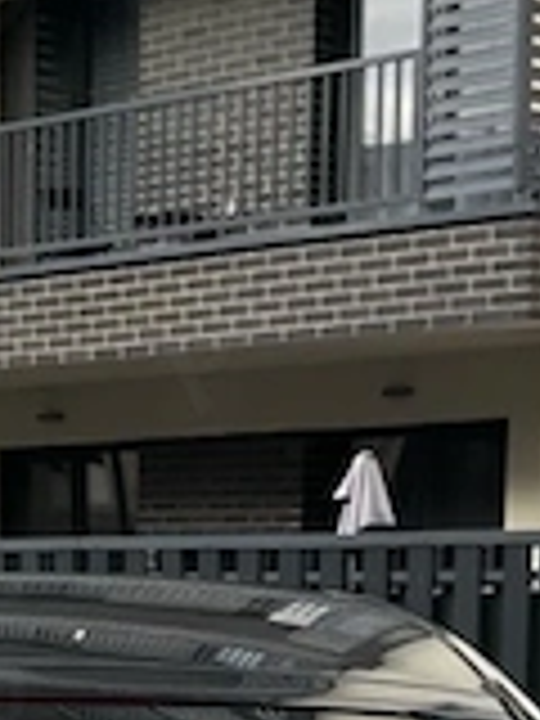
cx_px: -81
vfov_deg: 14.4
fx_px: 2704
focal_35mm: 130
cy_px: 976
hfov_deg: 11.2
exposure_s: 1/495
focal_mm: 5.7
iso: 50
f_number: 1.5
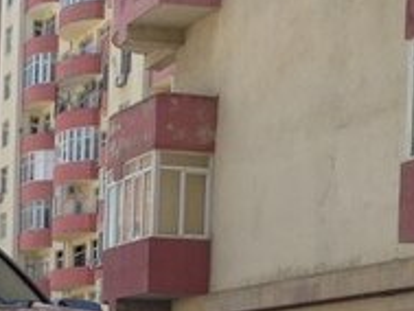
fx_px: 1376
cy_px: 454
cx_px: -123
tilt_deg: -1.5
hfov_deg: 16.2
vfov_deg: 12.3
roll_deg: -2.3
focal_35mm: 115
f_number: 2.4
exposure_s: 1/553
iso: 50
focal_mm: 4.12
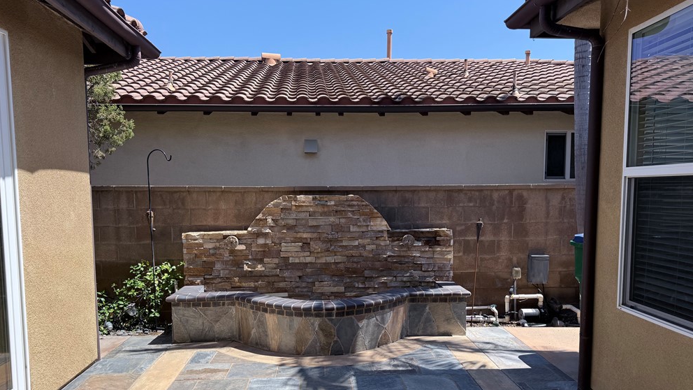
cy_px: 234
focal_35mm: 27
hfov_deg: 69.9
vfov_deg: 42.7
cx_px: 342
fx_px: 496
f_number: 1.78
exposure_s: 1/2703
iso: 80
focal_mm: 6.76
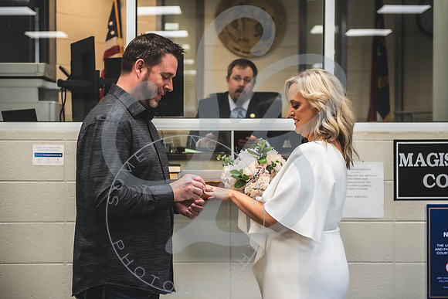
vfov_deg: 19.4
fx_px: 876
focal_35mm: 70
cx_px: 224
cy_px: 150
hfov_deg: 28.7
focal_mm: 70
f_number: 2.8
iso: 500
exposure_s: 1/160
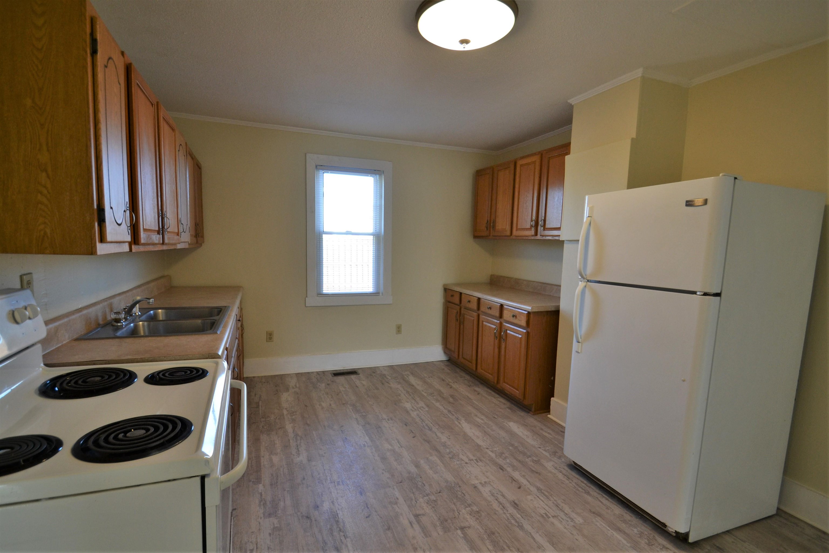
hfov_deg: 100.4
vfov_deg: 77.3
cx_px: 414
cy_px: 276
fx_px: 345
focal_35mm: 15
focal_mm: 10
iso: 400
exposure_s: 1/100
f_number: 5
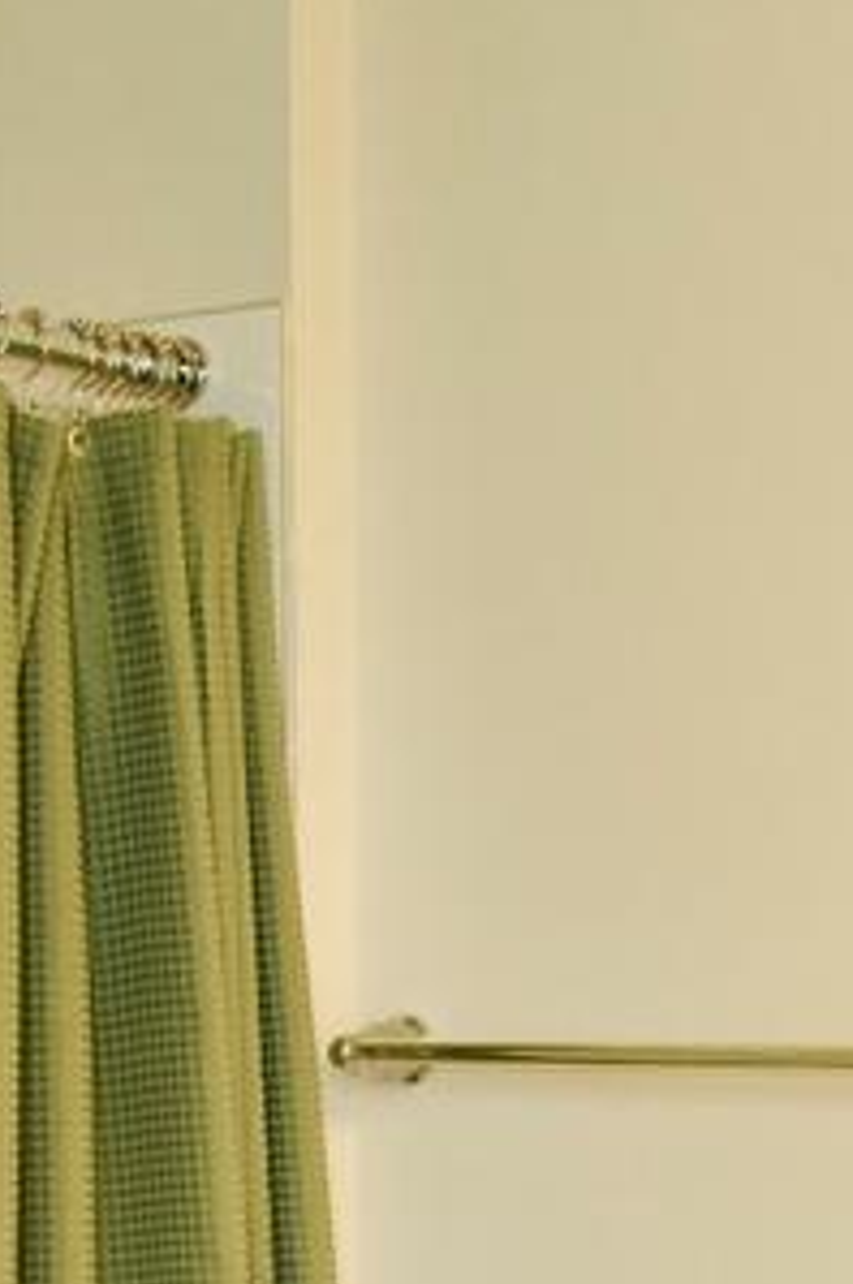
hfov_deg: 13.9
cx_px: 556
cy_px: 1680
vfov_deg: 19.2
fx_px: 3491
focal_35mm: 98
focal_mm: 18
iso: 1600
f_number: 4
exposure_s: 1/160
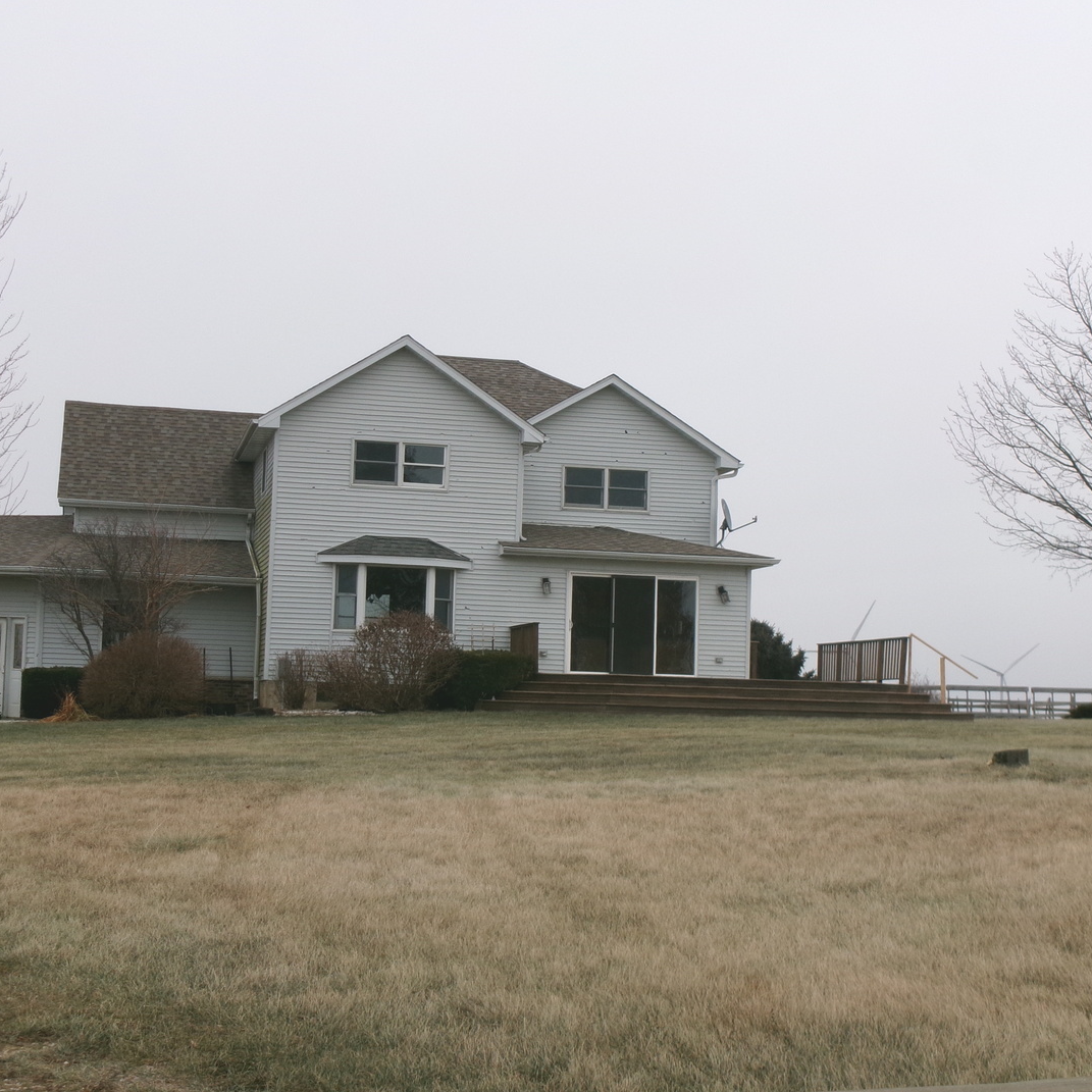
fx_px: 2248
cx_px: 528
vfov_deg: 27.3
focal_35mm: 63
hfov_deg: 27.3
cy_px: 550
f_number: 4.9
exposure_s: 1/240
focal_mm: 9.5
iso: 100
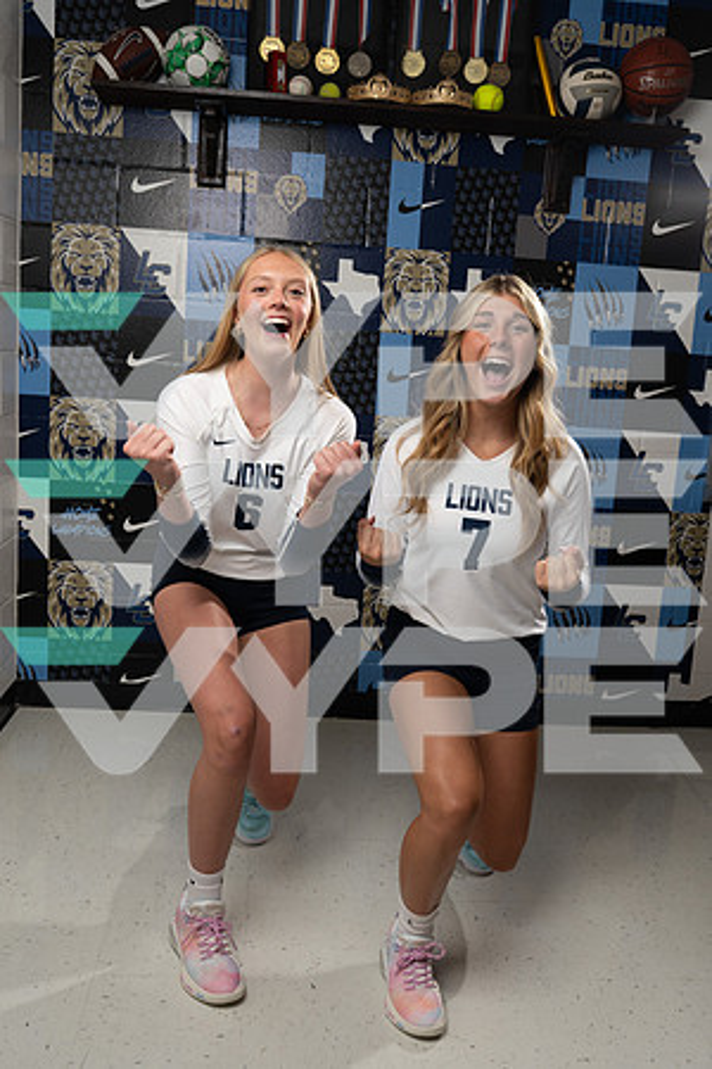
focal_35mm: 33
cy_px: 534
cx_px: 356
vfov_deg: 57.2
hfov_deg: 40.0
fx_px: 979
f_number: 8
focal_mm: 33
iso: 400
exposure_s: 1/250
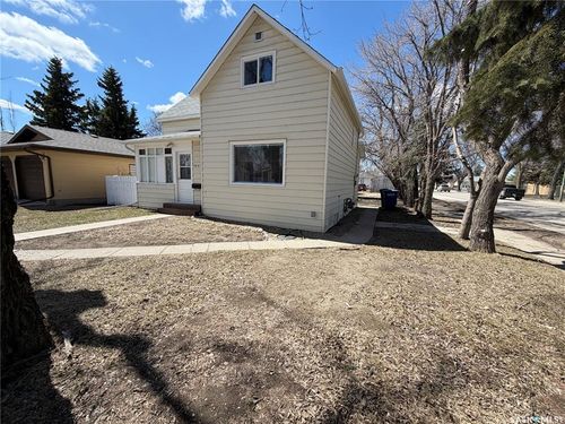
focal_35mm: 14
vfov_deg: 85.7
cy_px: 212
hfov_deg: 102.1
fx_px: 229
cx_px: 282
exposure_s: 1/770
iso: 32
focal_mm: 2.22
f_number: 2.2
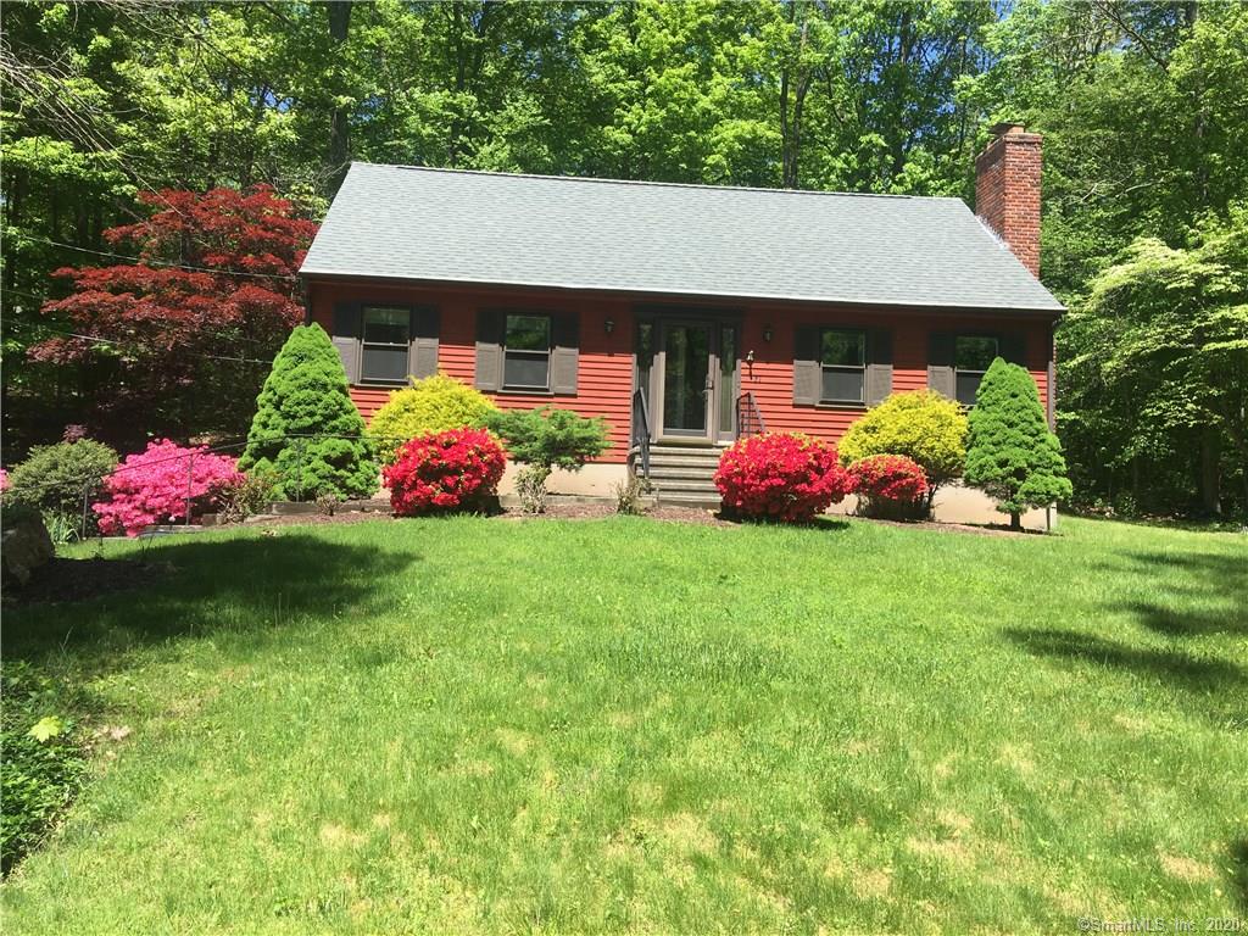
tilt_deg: +7.5
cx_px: 624
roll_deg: -1.1
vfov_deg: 48.2
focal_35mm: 29
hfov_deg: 61.7
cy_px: 468
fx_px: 1046
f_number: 2.2
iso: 25
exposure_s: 1/686
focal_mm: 4.15
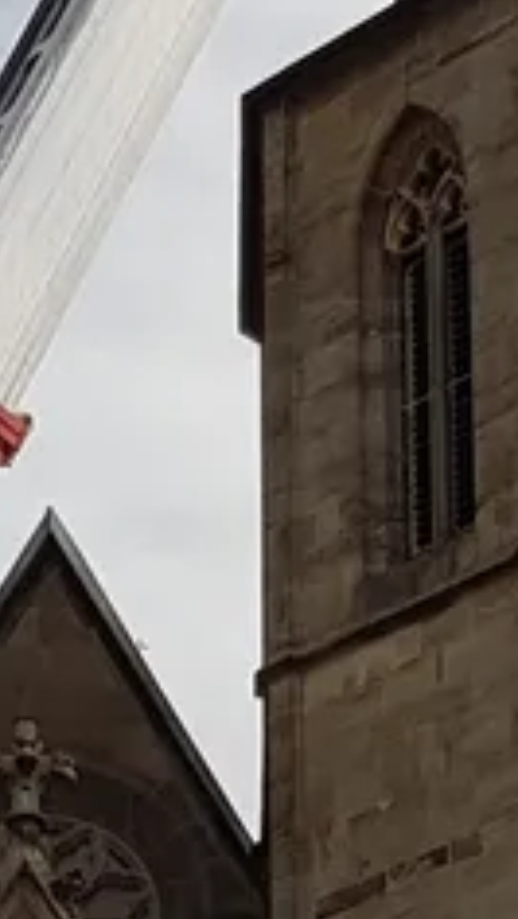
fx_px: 4682
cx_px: 401
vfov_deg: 10.9
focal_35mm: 192
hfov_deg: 6.3
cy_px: 1308
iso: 40
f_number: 1.7
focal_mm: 4.2
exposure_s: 1/3984
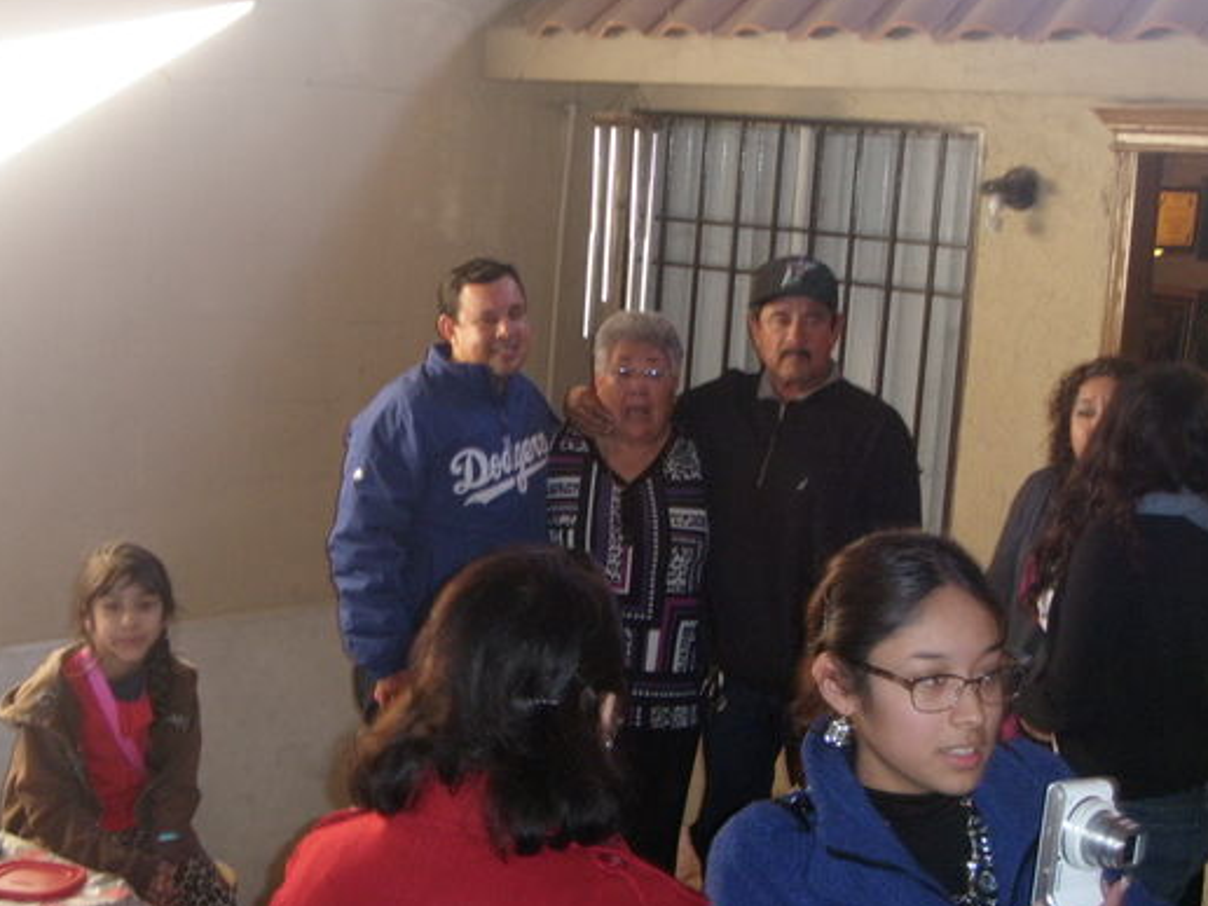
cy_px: 377
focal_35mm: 72
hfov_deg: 27.0
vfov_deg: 20.4
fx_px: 2513
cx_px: 583
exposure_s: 1/40
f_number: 4.2
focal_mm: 10.28
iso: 250
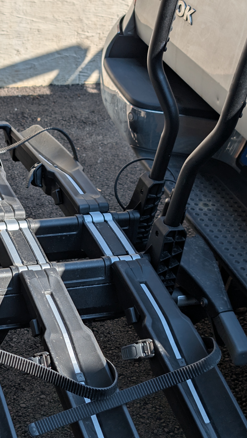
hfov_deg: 19.6
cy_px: 319
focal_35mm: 60
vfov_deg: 34.3
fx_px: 699
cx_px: 14
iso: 20
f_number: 1.68
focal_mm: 6.9
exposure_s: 1/723
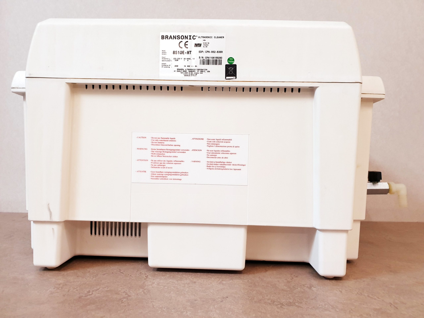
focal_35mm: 26
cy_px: 159
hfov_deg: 67.3
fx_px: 318
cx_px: 212
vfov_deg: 53.1
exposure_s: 1/50
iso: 320
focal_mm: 4.3
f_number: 2.4
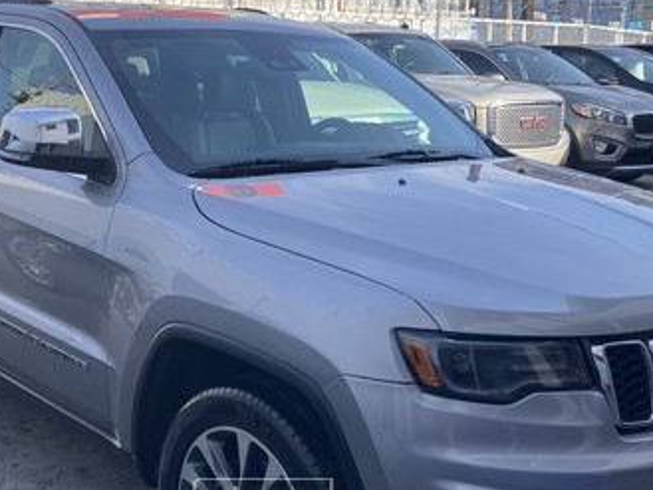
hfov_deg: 37.4
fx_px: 962
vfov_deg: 28.4
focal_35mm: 51
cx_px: 266
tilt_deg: -15.0
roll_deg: +0.6
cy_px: 325
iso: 20
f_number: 1.8
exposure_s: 1/495
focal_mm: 3.99
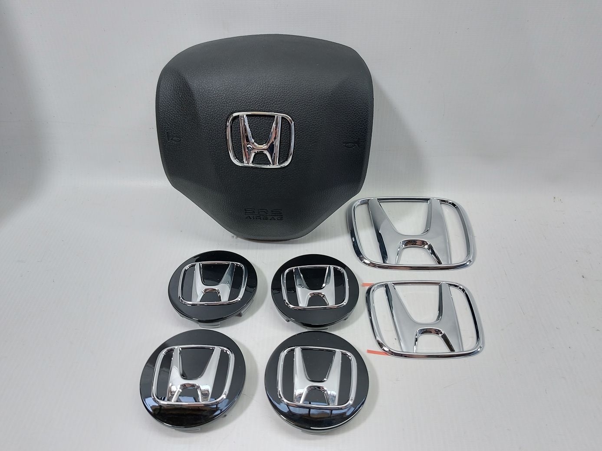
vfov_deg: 56.8
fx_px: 417
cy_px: 226
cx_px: 301
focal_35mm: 24
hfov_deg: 71.6
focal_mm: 5.23
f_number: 1.8
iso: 64
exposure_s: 1/50
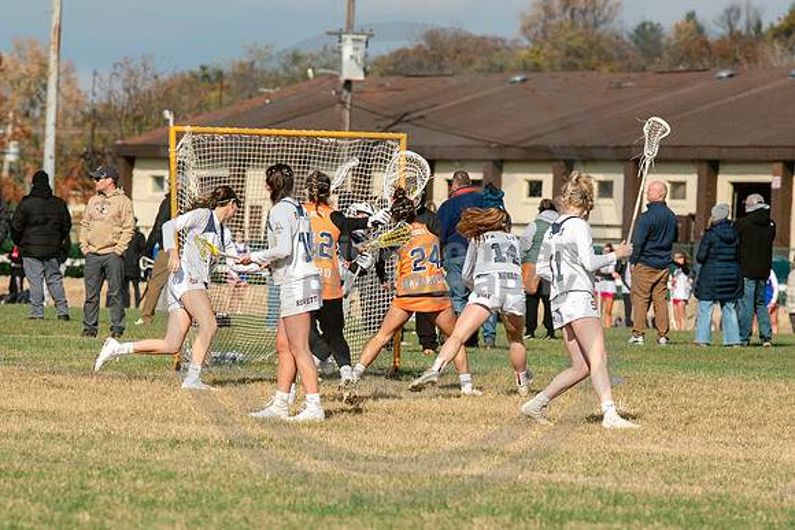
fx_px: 9958
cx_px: 336
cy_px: 416
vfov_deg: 3.1
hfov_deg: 4.6
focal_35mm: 451
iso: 250
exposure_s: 1/1600
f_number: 5.6
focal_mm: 200
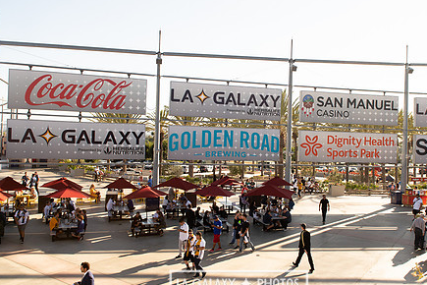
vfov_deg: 41.1
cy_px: 136
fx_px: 380
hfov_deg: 58.6
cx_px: 239
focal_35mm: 32
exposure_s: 1/800
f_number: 5.6
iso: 200
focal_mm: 24
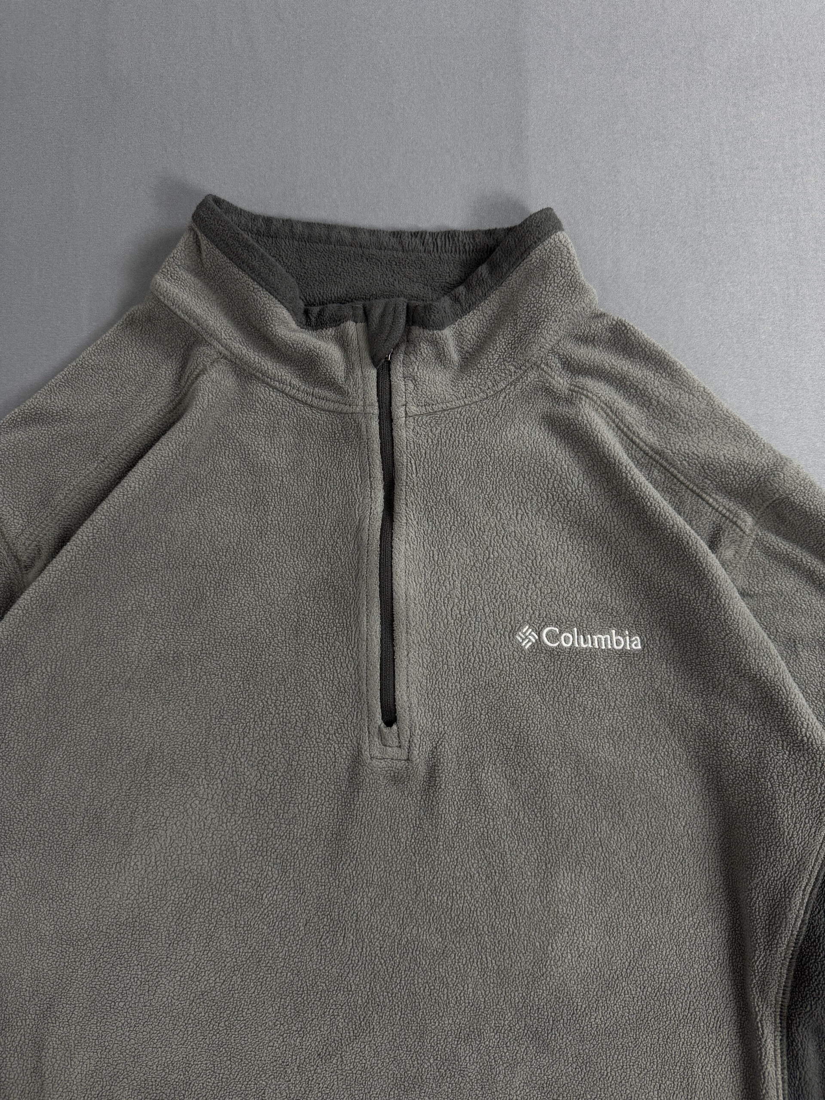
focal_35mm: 24
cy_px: 550
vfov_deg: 71.6
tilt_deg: -86.5
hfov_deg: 56.8
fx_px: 763
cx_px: 412
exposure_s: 1/60
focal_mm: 6.76
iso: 125
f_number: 1.78
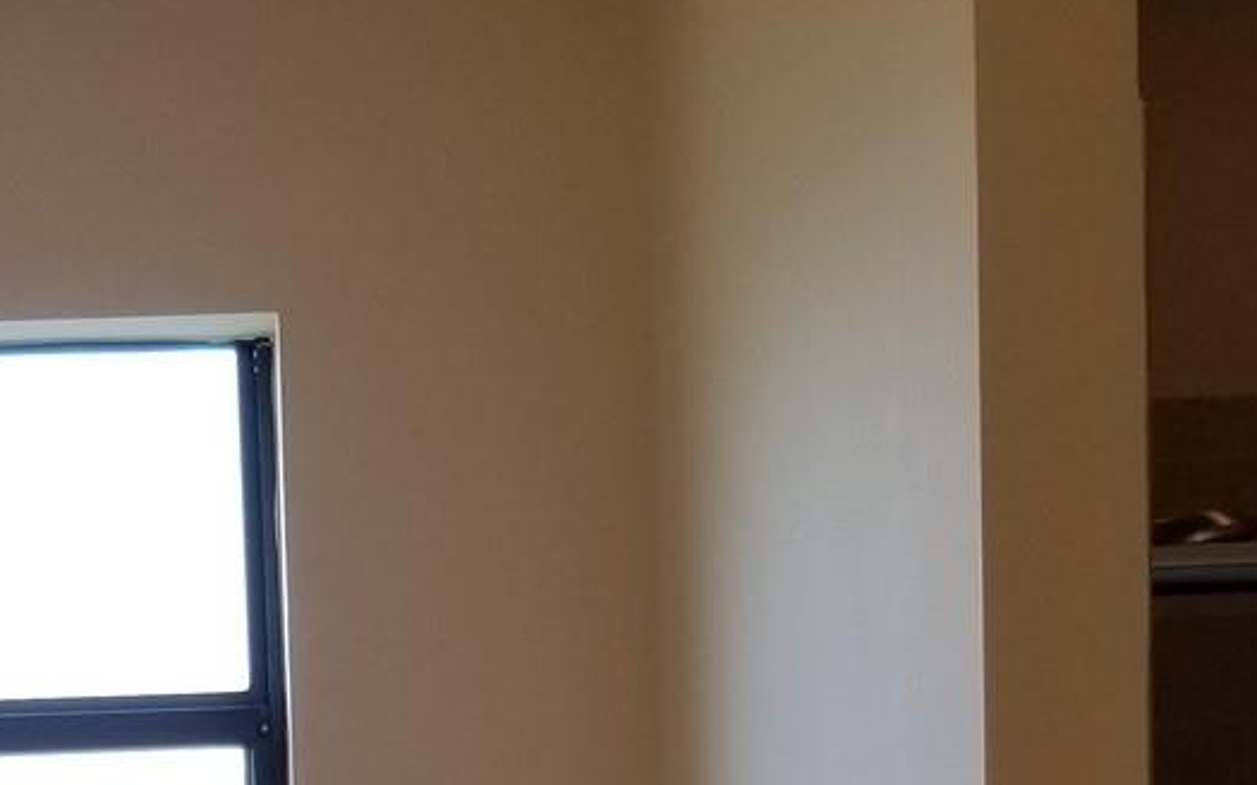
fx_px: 2877
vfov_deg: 14.1
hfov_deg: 24.3
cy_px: 1343
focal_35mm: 84
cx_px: 254
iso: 80
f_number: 1.7
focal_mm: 4.25
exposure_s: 1/120
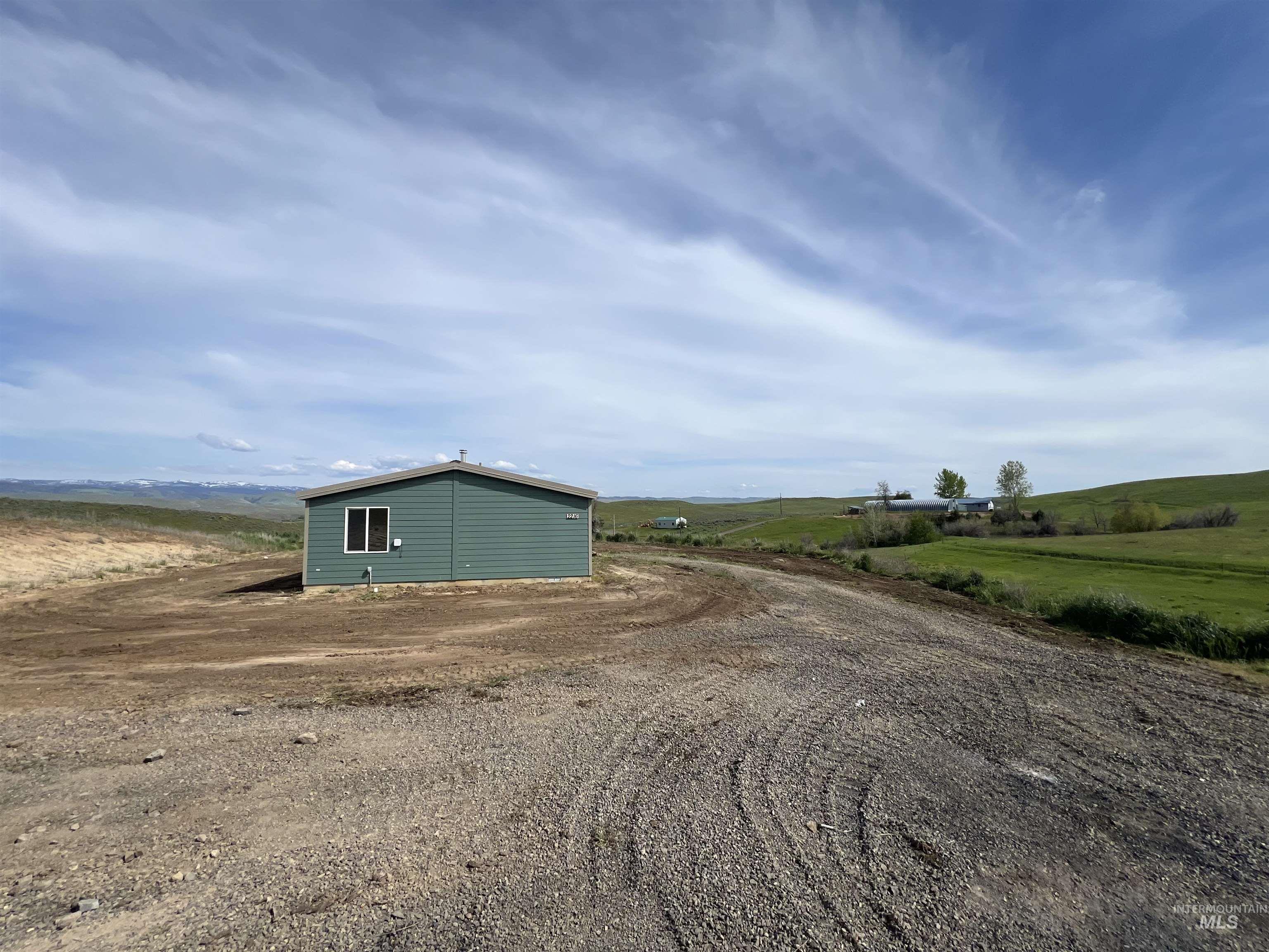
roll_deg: +0.3
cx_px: 634
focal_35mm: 13
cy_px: 476
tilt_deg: +3.3
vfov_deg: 89.9
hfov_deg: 106.2
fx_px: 477
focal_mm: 1.57
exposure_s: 1/2950
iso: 32
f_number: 1.8
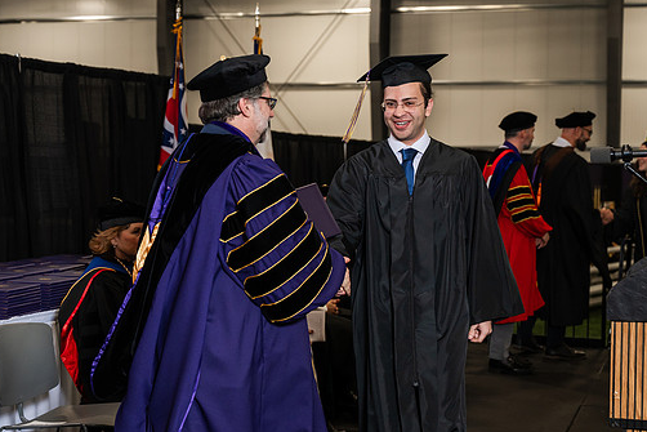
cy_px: 221
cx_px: 284
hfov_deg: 30.0
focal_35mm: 67
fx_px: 1204
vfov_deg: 20.3
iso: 1250
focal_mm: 58
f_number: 4.5
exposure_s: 1/200
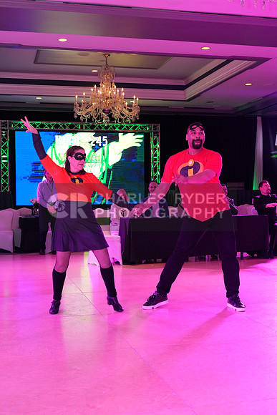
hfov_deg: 30.5
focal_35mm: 44
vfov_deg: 44.5
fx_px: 507
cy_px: 208
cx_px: 138
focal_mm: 44
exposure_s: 1/250
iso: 2500
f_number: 5.6
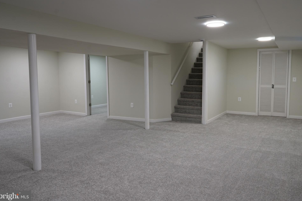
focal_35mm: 29
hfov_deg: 63.6
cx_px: 158
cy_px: 94
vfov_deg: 44.9
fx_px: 243
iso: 200
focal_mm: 18
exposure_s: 1/4
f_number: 10
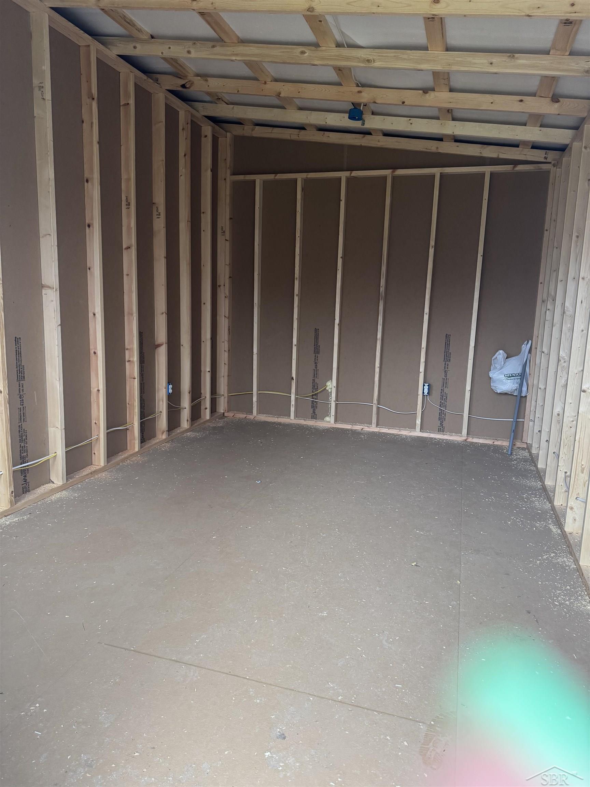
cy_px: 394
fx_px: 545
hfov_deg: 56.8
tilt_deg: -9.9
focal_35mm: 24
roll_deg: -0.5
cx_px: 295
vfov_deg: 71.6
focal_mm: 6.76
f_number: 1.78
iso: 200
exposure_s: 1/60
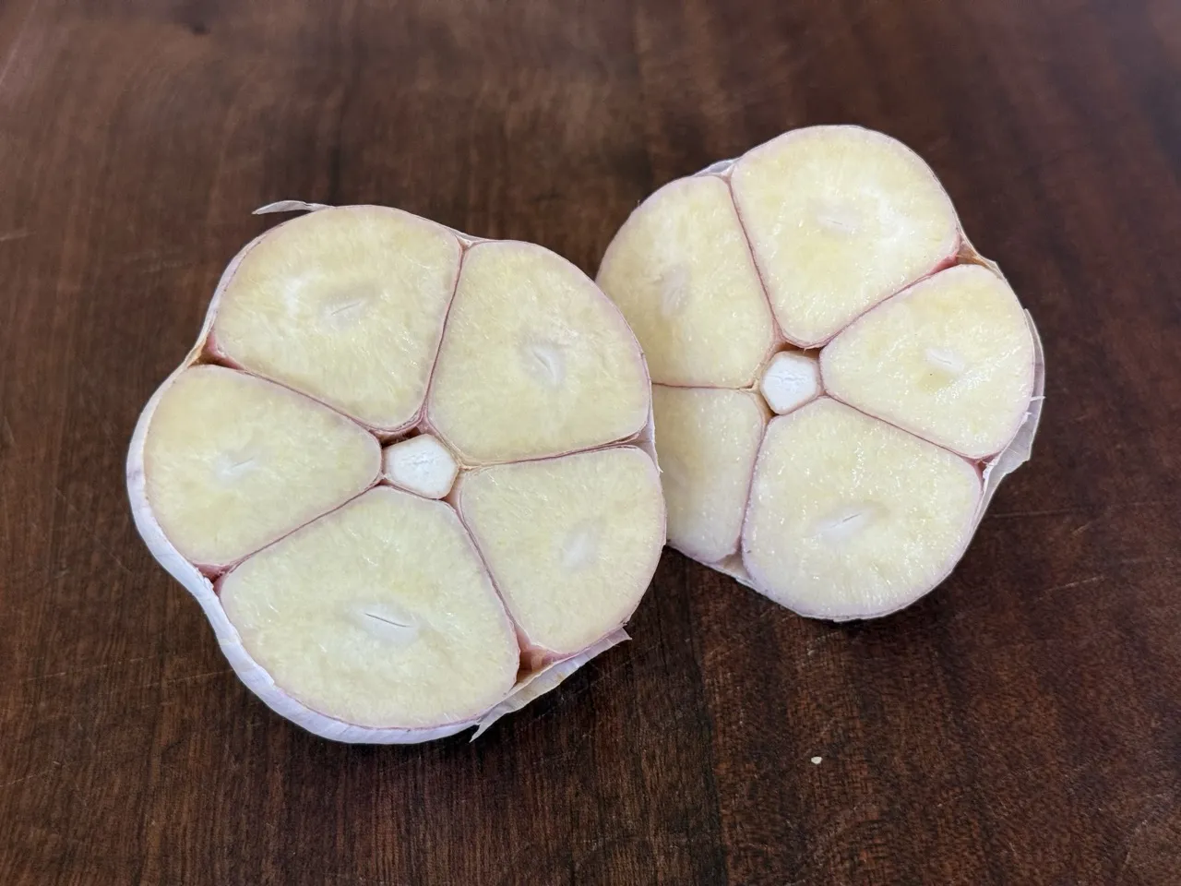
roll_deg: +2.6
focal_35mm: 48
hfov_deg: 39.7
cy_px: 443
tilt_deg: -42.1
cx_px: 590
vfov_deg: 30.3
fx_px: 1638
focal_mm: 6.76
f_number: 1.78
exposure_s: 1/60
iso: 200
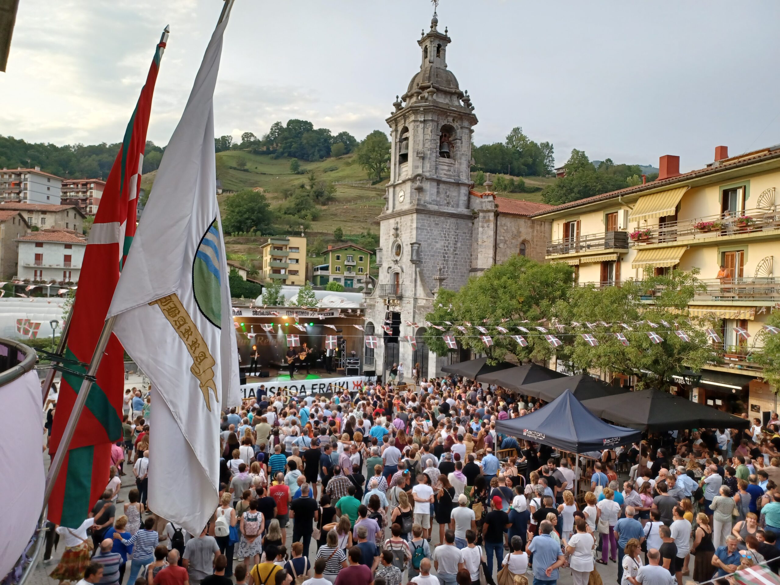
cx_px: 390
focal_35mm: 25
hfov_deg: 69.4
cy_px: 292
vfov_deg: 54.9
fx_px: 563
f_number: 1.8
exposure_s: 1/100
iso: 40
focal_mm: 4.6
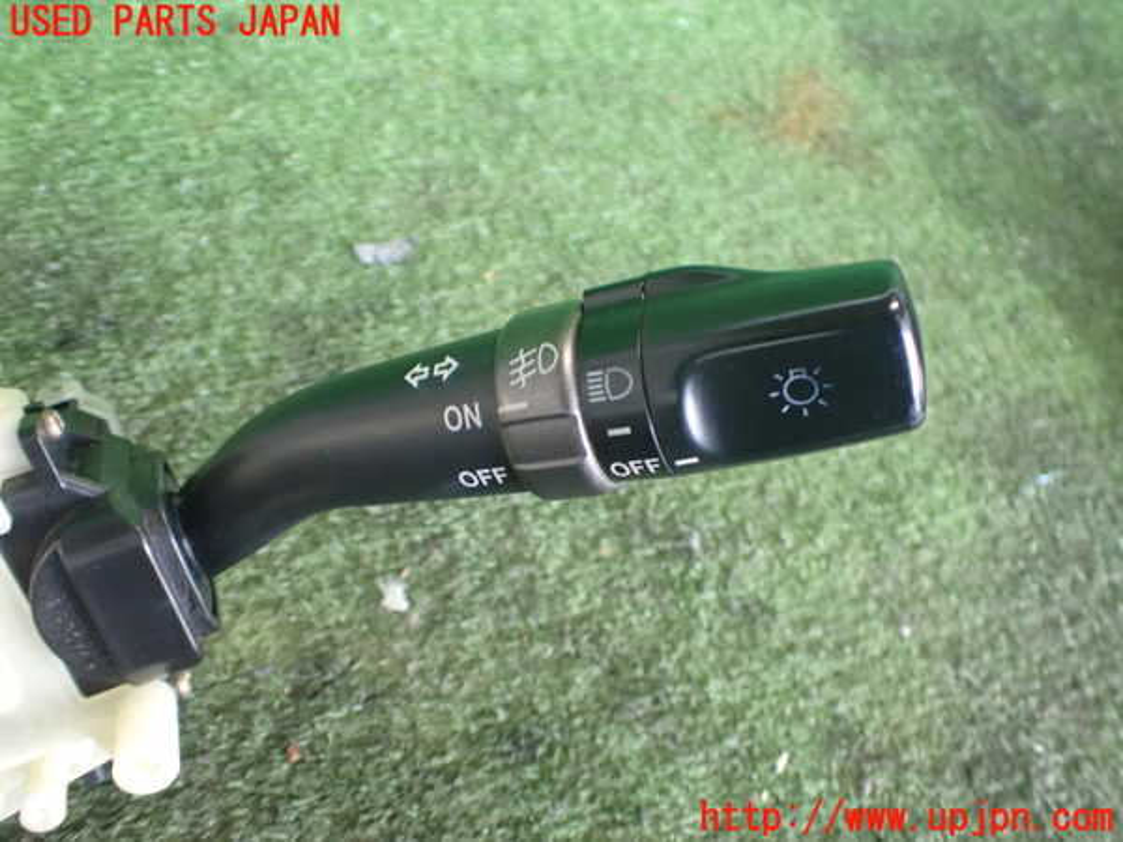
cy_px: 421
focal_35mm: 30
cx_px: 562
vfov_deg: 46.8
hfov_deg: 60.0
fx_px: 973
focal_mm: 5.4
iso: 800
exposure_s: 1/80
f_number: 2.3
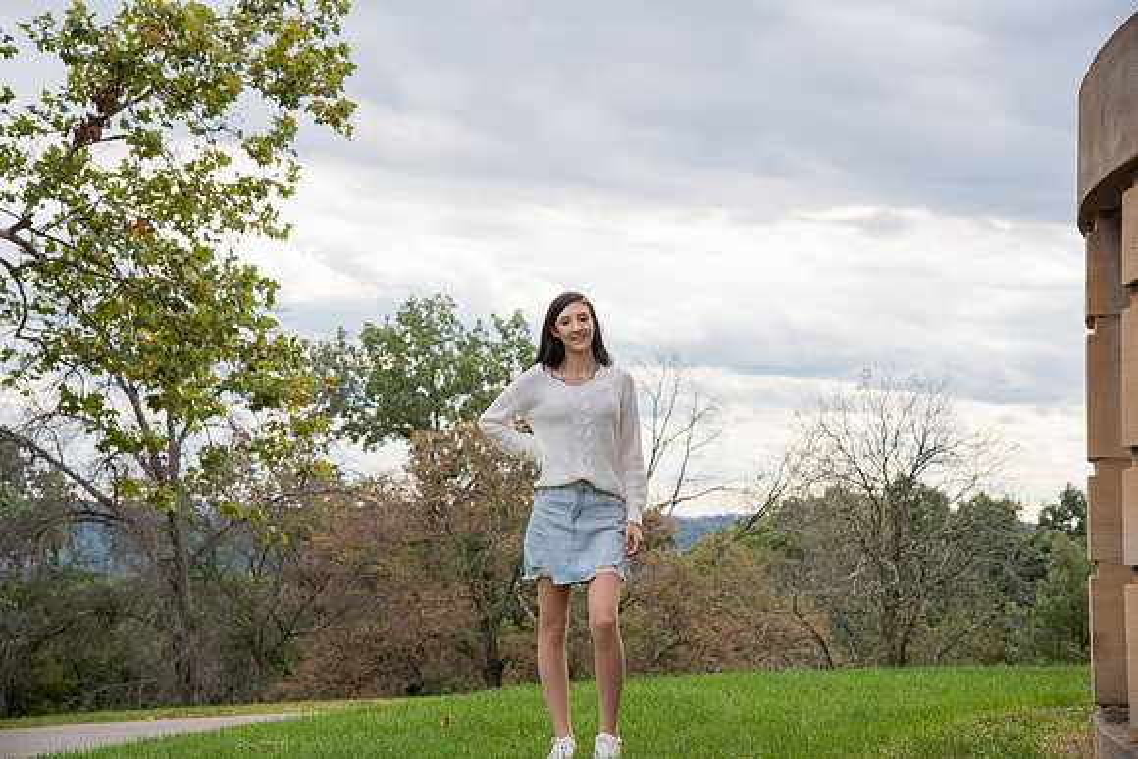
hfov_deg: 30.5
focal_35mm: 66
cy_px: 380
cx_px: 569
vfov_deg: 20.6
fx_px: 2087
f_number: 6.3
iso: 200
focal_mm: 66
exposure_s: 1/640
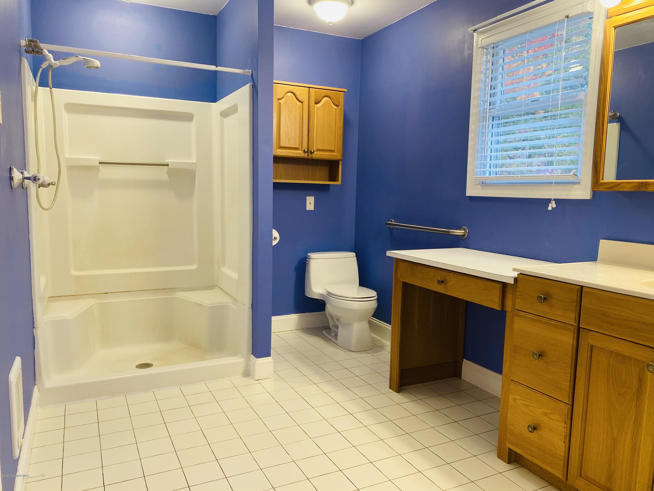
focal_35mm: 26
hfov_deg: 67.3
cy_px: 246
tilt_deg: -7.2
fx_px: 491
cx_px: 327
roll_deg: -1.4
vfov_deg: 53.1
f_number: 1.8
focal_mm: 4.25
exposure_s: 1/60
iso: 125
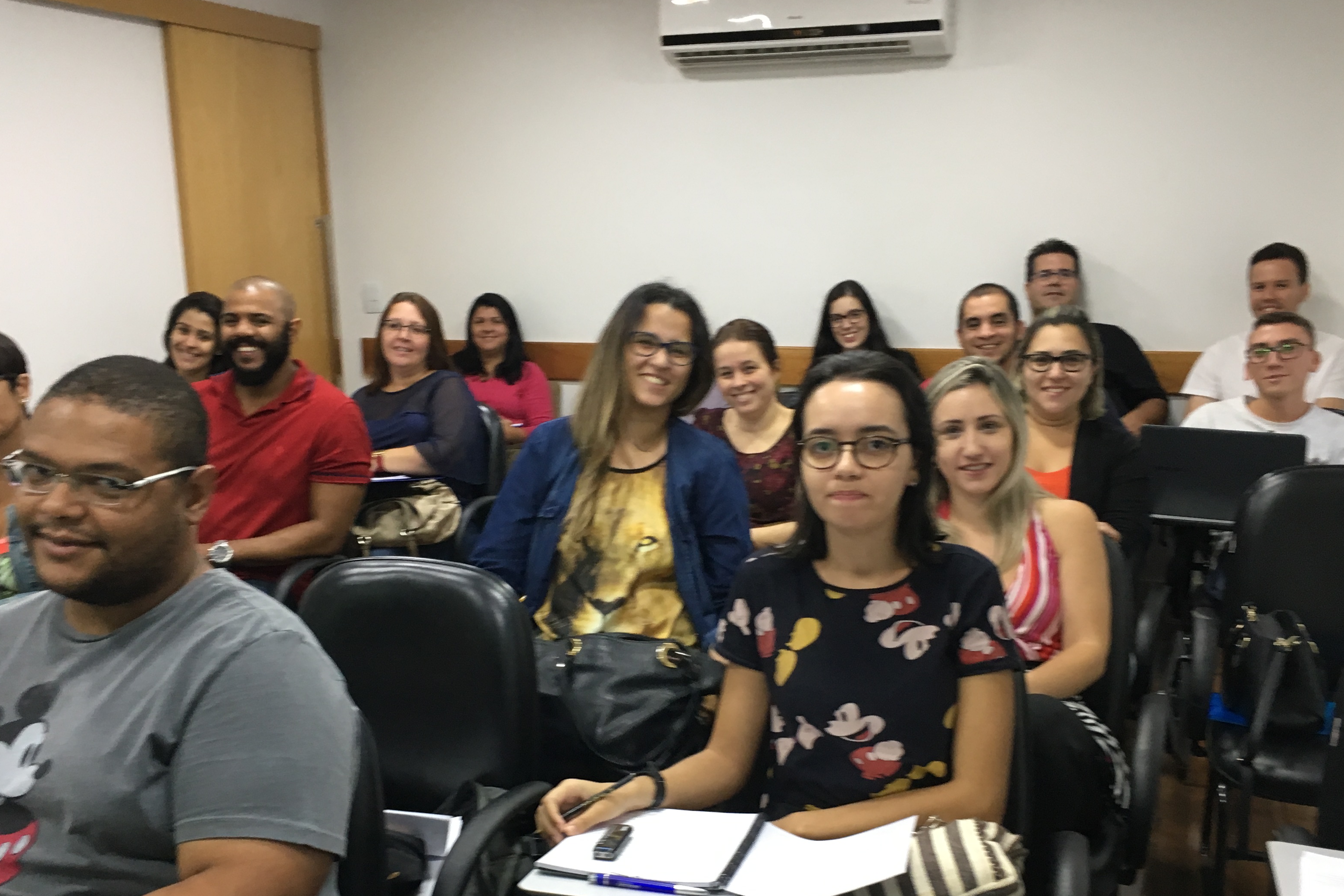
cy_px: 599
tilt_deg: -12.4
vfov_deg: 33.9
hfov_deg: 49.5
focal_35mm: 39
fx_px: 1456
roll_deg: +2.7
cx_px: 646
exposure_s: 1/30
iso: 80
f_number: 2.2
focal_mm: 4.15
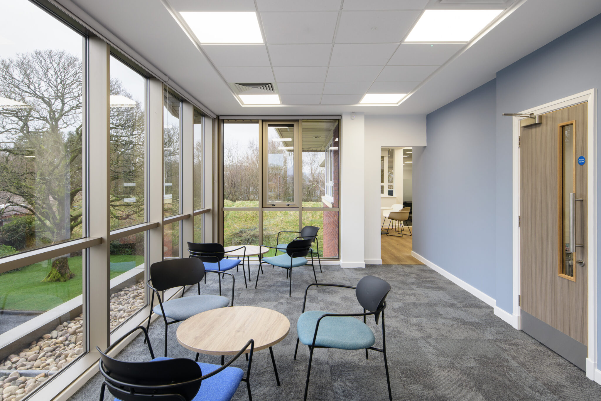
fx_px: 317
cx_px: 300
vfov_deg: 64.5
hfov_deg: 86.9
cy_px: 200
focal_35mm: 19
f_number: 10
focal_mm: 19
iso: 200
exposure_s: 1/8
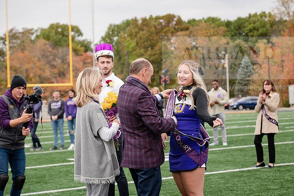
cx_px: 147
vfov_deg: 14.4
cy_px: 98
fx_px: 776
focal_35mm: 95
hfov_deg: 21.5
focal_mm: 95
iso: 320
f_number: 5
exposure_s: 1/640
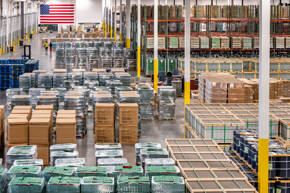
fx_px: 596
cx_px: 145
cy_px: 96
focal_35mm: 74
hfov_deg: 27.3
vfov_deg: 18.4
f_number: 5.6
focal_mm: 74
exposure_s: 1/30
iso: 1000
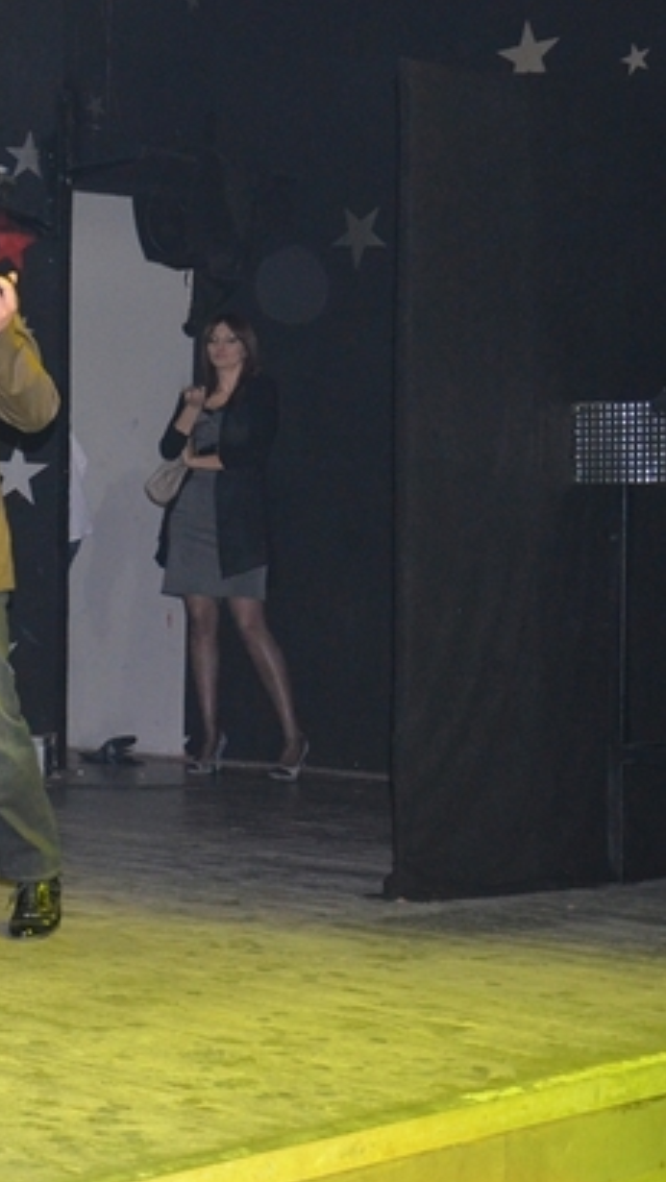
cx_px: -382
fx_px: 2258
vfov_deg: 29.3
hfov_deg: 15.3
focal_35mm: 72
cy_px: 505
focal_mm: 24
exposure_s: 1/60
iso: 2000
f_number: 6.3
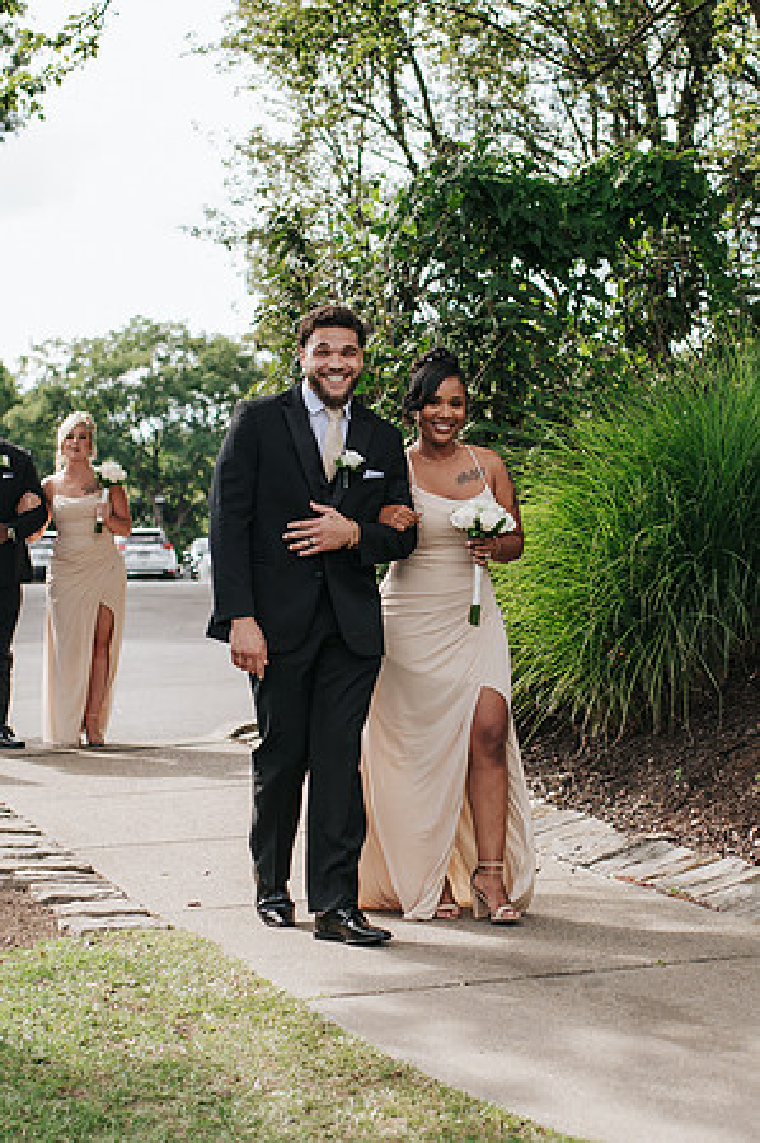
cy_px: 684
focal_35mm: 81
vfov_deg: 25.1
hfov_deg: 16.8
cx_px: 469
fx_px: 2569
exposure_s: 1/1600
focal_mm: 35
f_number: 2.8
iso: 250
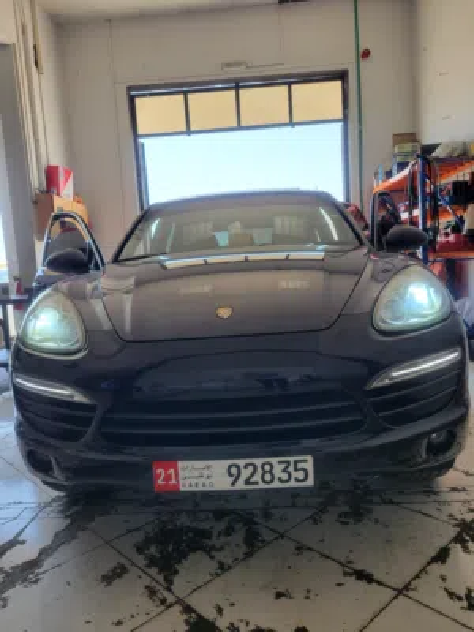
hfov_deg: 53.1
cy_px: 316
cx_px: 237
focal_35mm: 26
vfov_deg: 67.3
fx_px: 475
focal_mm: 5.4
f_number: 1.8
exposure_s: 1/171
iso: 40
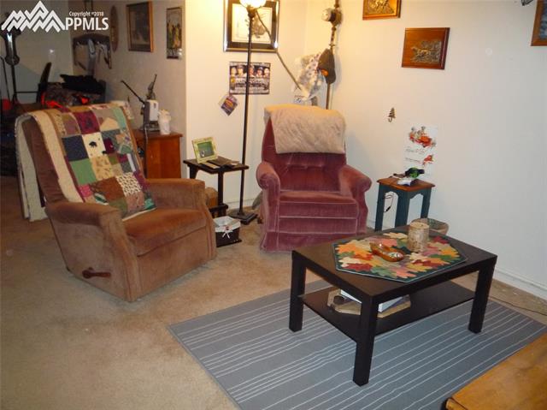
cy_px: 205
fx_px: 474
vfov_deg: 46.7
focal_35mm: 30
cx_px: 274
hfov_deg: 60.0
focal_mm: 5.2
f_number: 3.3
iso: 400
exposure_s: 1/30
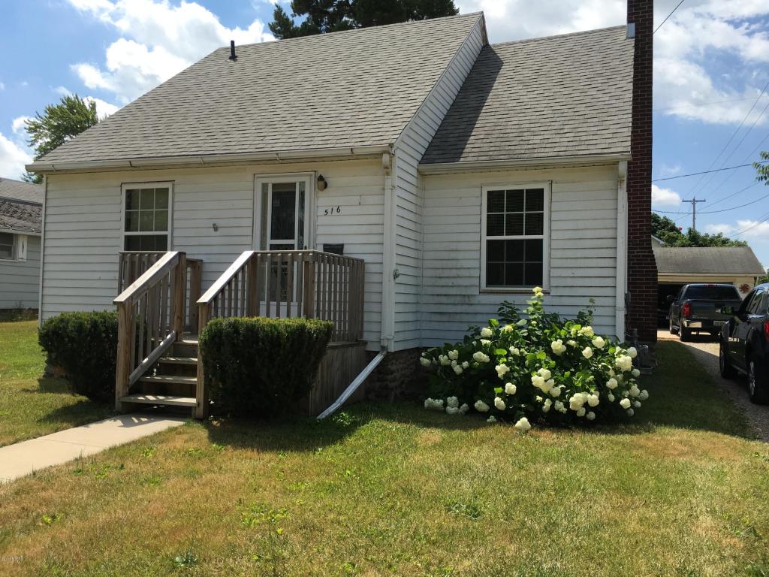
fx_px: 644
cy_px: 288
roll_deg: -1.2
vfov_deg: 48.2
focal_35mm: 29
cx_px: 384
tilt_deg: +2.1
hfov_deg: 61.7
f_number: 2.2
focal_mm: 4.15
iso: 25
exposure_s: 1/1637
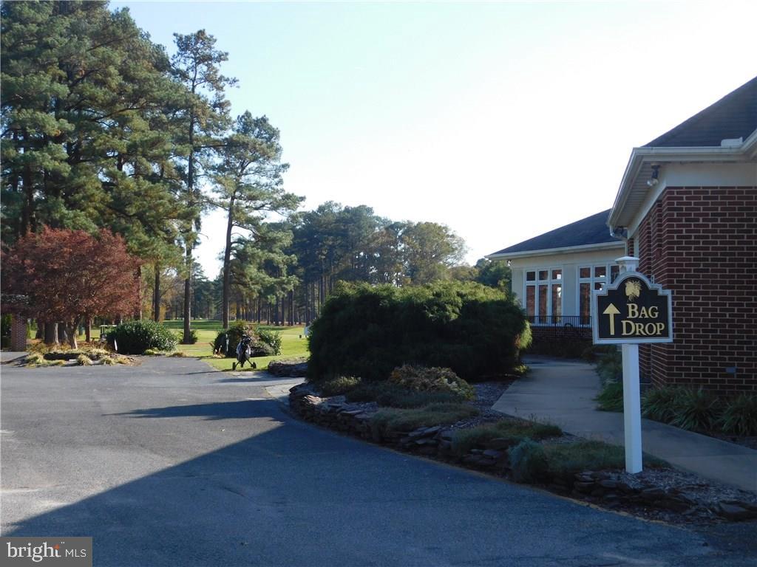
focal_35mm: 51
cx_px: 378
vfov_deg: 28.6
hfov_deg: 37.5
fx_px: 1115
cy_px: 284
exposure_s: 1/500
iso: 125
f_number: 3.8
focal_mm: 9
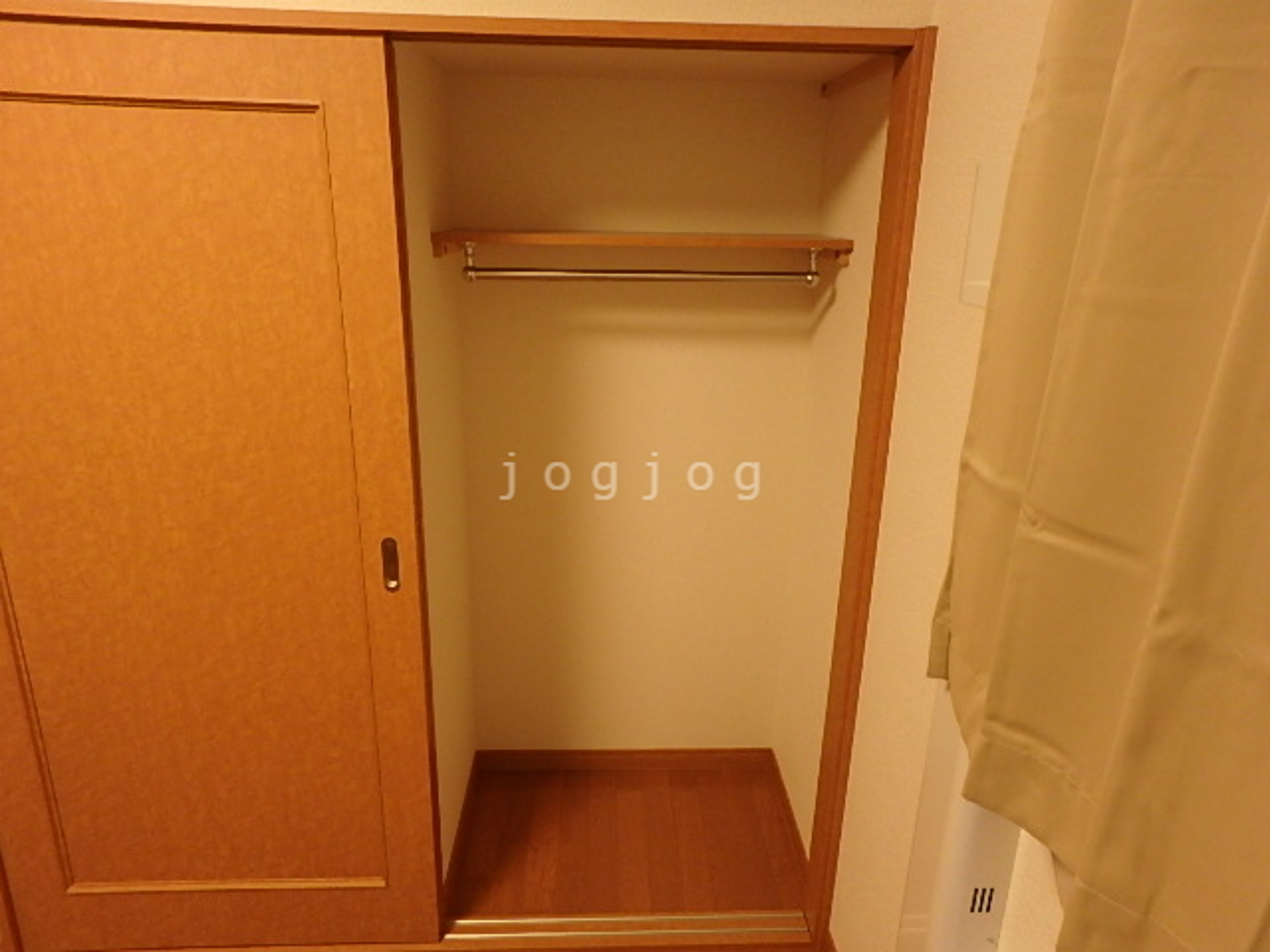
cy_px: 476
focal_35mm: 21
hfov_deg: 79.0
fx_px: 770
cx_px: 635
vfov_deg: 63.4
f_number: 3.5
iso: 320
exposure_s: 1/30
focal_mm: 3.7
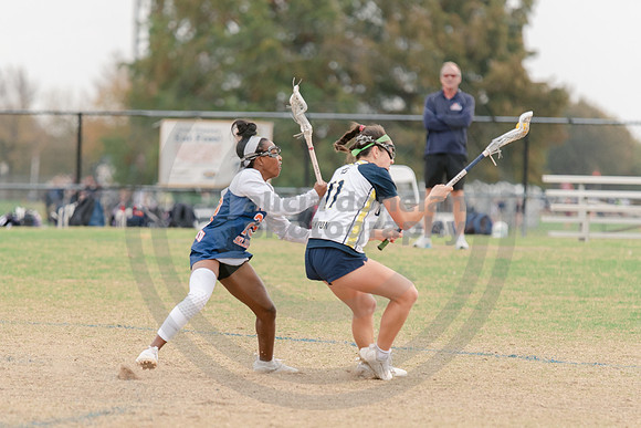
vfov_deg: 3.6
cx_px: 285
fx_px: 6891
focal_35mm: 387
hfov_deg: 5.3
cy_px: 299
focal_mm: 200
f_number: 2.8
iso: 360
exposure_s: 1/1250
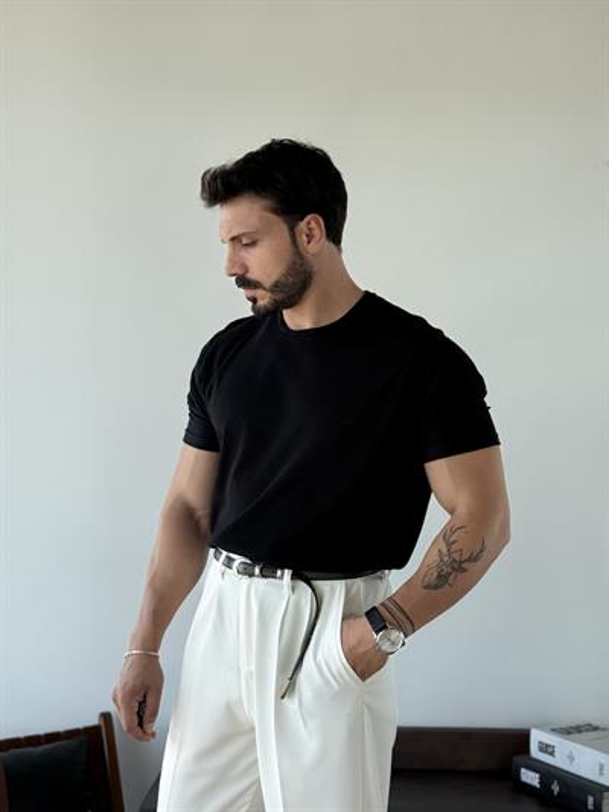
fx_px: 1126
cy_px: 406
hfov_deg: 30.3
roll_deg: -0.4
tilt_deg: +1.9
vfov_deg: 39.6
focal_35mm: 48
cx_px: 304
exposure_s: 1/442
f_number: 1.78
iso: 80
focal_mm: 6.76
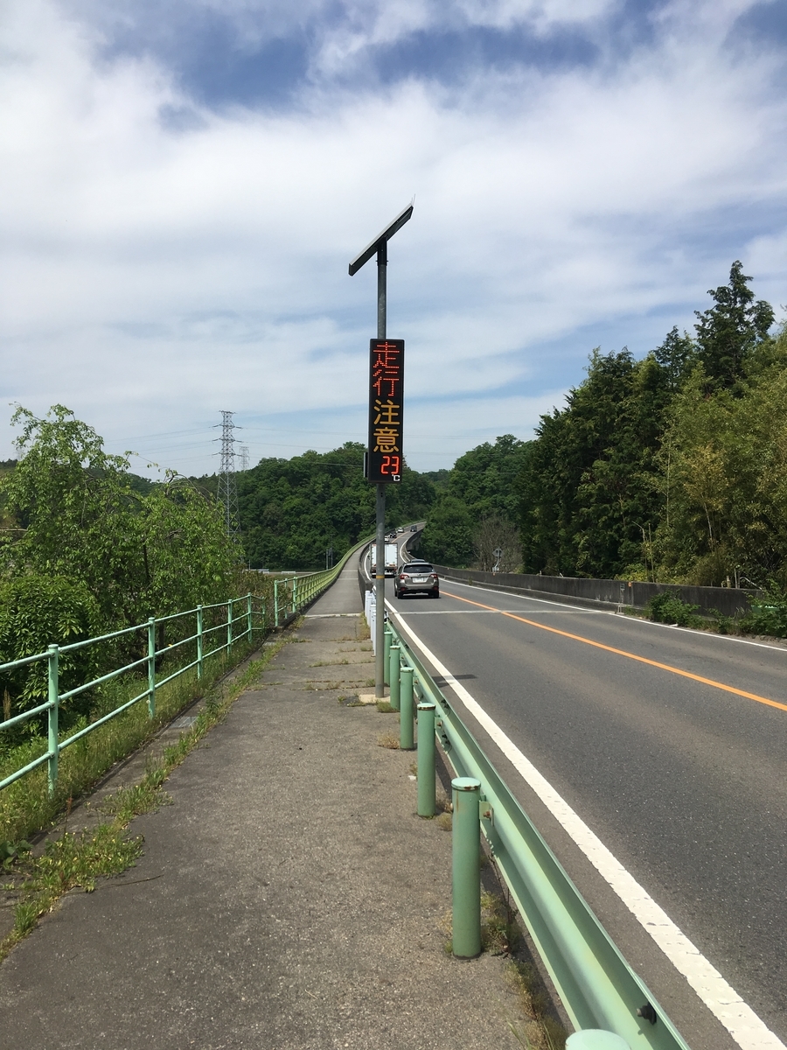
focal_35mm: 29
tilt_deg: -0.5
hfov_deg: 48.2
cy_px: 525
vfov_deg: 61.7
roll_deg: -0.9
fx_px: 879
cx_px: 394
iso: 25
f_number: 2.2
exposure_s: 1/2079
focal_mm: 4.15
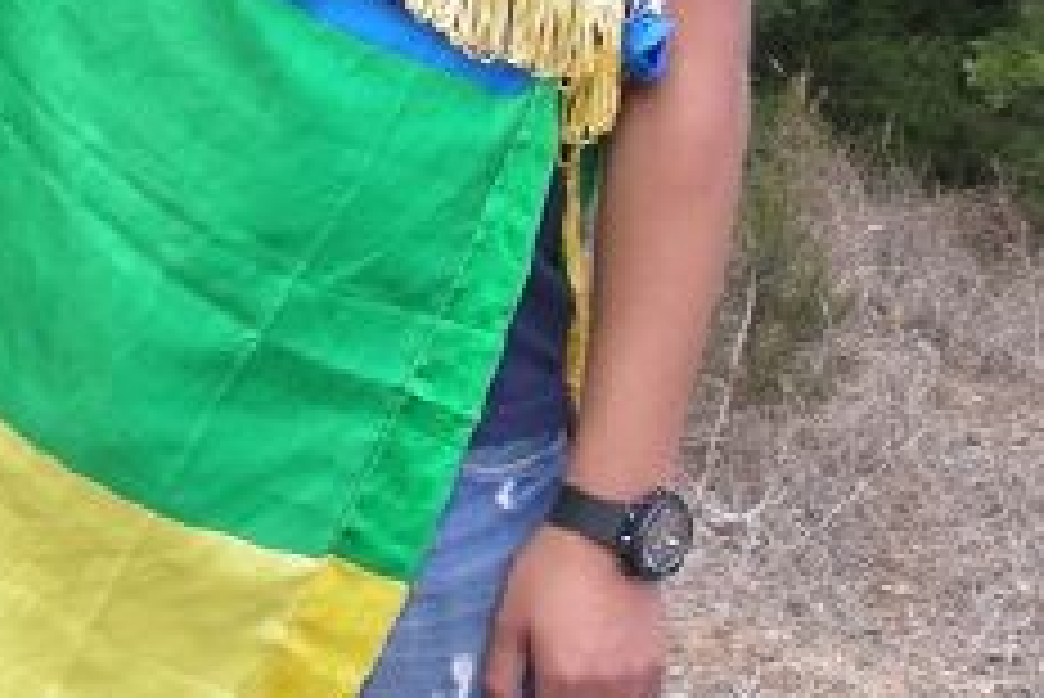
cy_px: 212
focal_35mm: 111
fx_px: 3221
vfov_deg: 12.3
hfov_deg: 18.4
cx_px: 346
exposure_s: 1/124
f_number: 3.1
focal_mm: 6.3
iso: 50
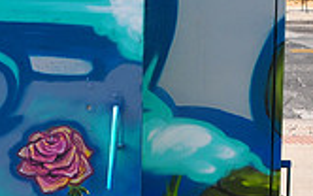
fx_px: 1093
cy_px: 101
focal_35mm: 128
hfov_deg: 16.2
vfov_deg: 10.3
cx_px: 89
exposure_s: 1/125
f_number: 13
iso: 200
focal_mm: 24
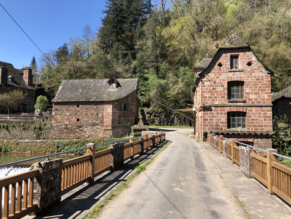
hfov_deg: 63.4
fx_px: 235
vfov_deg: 49.7
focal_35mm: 28
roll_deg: +0.4
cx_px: 146
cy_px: 110
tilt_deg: +5.2
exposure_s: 1/906
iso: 20
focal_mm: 4
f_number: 1.8
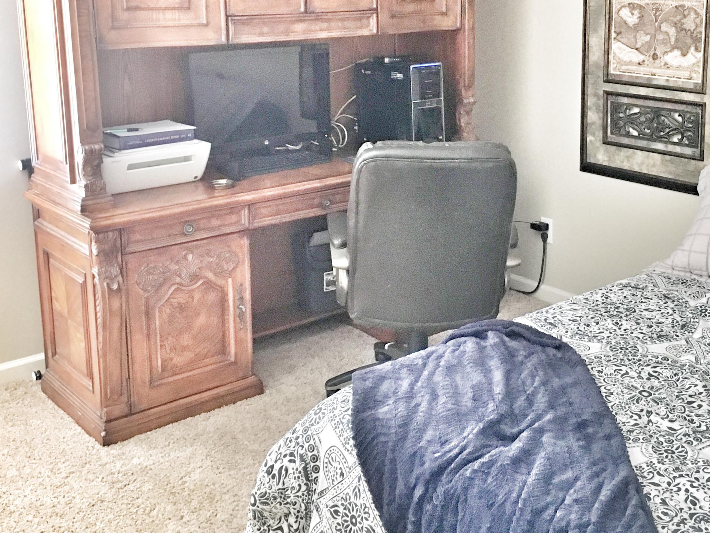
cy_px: 156
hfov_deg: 40.8
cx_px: 463
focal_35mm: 46
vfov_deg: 31.1
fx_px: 943
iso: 200
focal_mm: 4.15
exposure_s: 1/30
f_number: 2.2
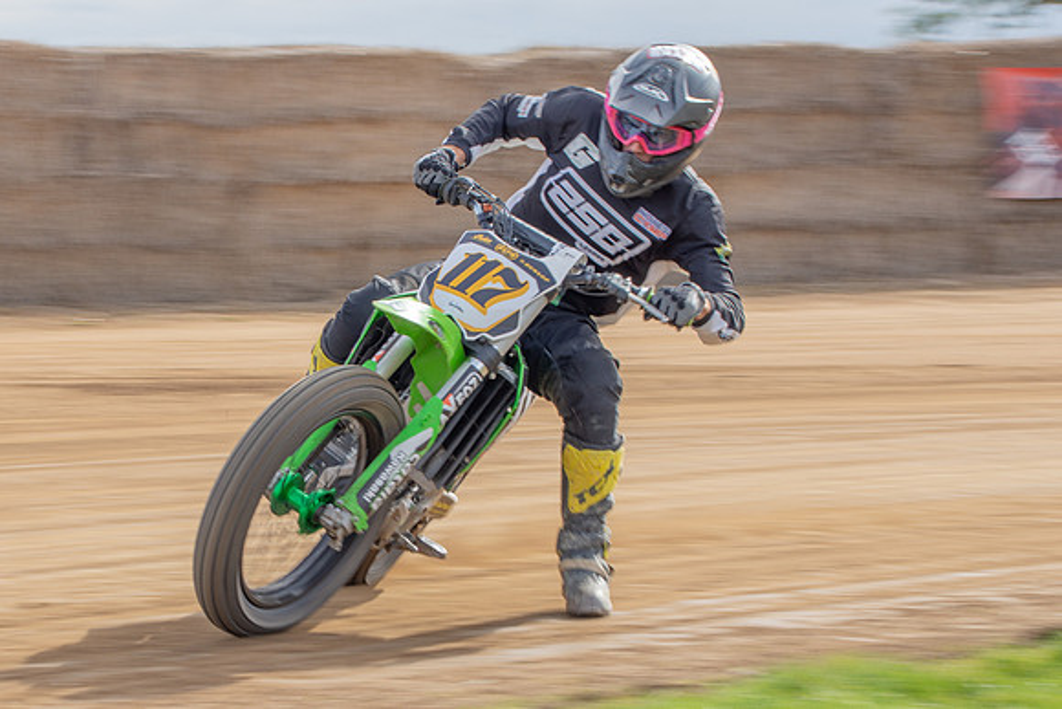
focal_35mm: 173
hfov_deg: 11.9
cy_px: 343
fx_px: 5093
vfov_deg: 8.0
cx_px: 306
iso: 100
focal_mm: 78
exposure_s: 1/100
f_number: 11
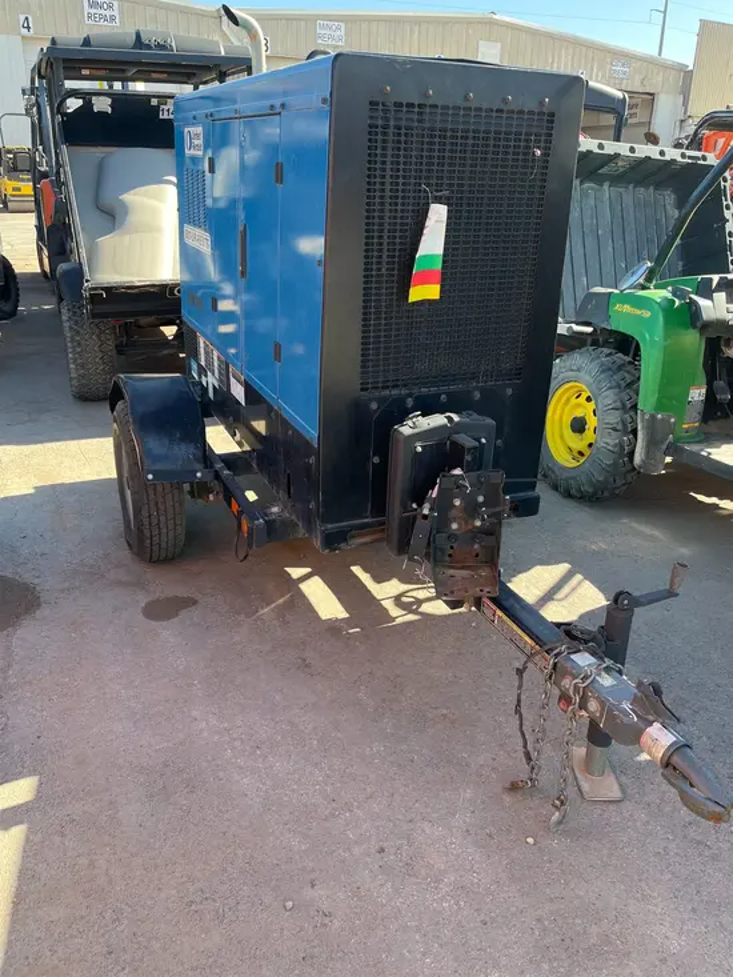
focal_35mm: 26
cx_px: 366
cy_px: 488
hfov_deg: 53.1
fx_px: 734
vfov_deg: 67.3
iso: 50
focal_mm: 5.1
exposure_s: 1/394
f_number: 1.6
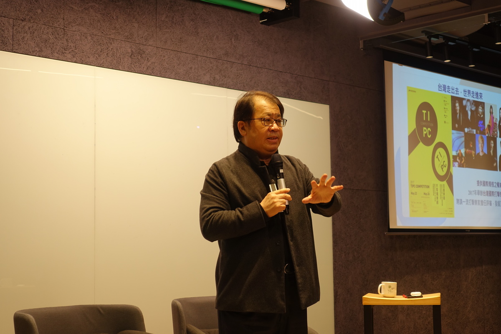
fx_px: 918
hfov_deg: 30.5
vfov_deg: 20.6
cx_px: 250
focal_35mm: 66
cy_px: 167
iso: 125
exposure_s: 1/80
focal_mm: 24.28
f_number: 2.8
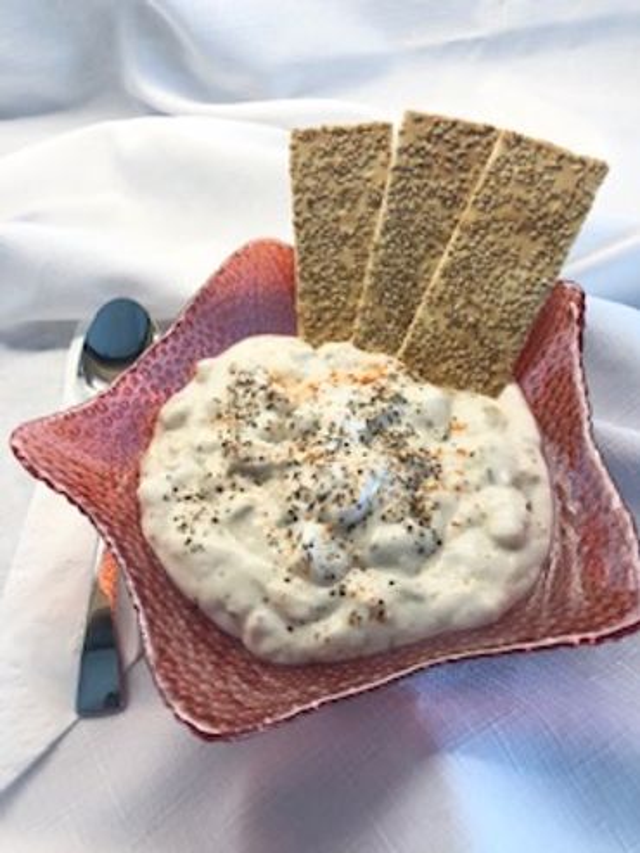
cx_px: 320
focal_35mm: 28
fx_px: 690
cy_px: 426
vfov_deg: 63.4
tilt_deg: -49.4
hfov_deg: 49.8
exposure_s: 1/30
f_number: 1.8
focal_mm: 4
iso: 25
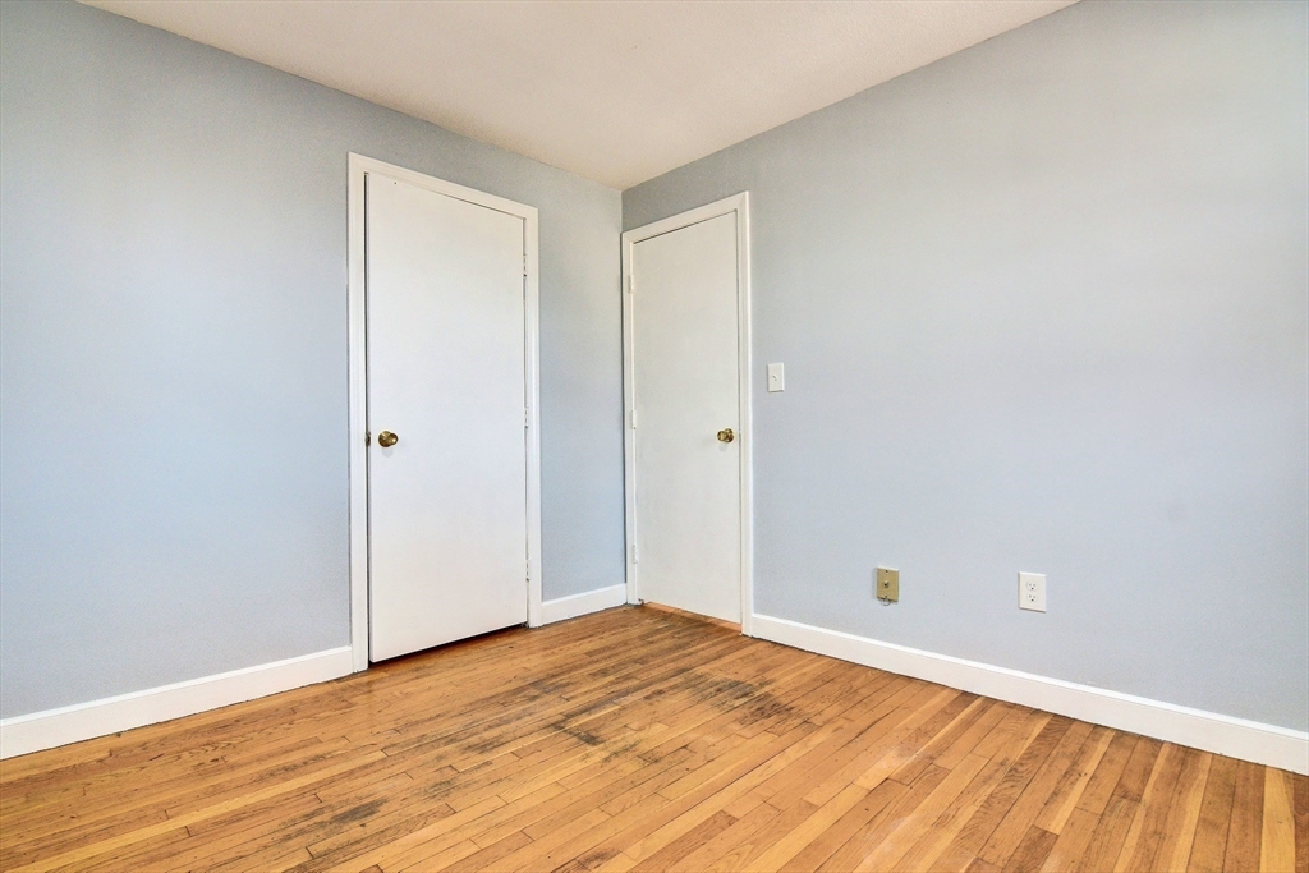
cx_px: 654
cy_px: 436
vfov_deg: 73.8
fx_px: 582
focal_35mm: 16
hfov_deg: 96.7
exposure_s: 1/50
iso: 400
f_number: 8
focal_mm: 11
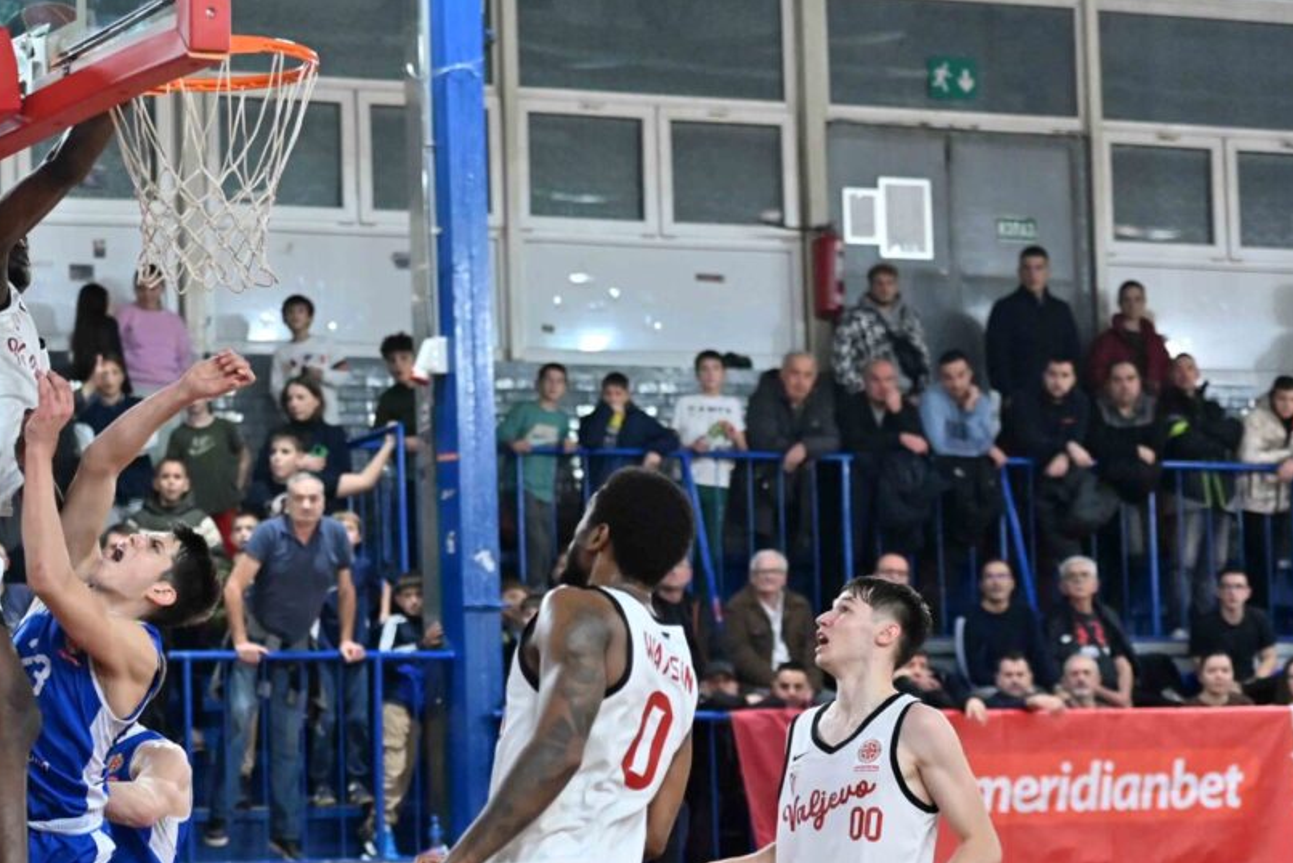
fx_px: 4491
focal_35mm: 125
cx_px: 231
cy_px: 662
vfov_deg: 10.9
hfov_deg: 16.2
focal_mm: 70
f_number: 2.8
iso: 5000
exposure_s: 1/1250
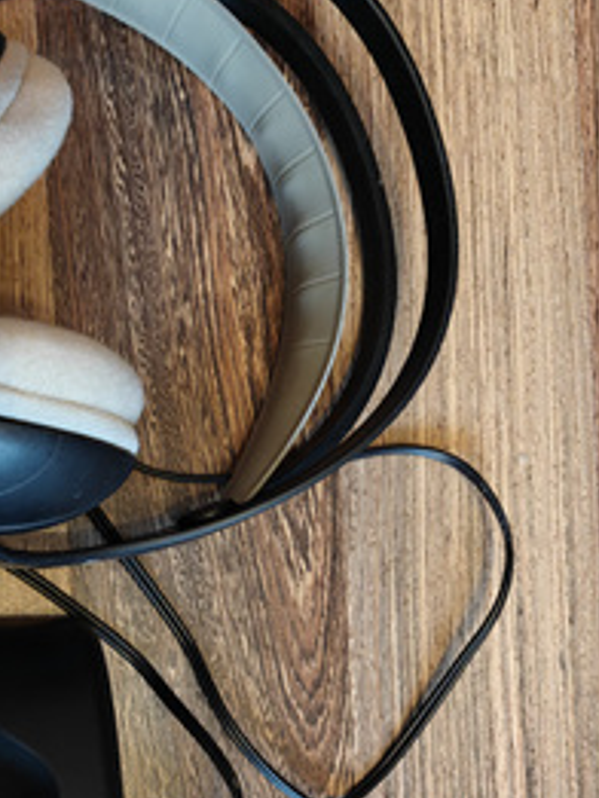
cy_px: 602
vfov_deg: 41.6
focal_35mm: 44
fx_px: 1014
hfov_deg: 31.3
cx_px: 50
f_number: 1.6
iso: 1600
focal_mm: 6.06
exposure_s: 1/100
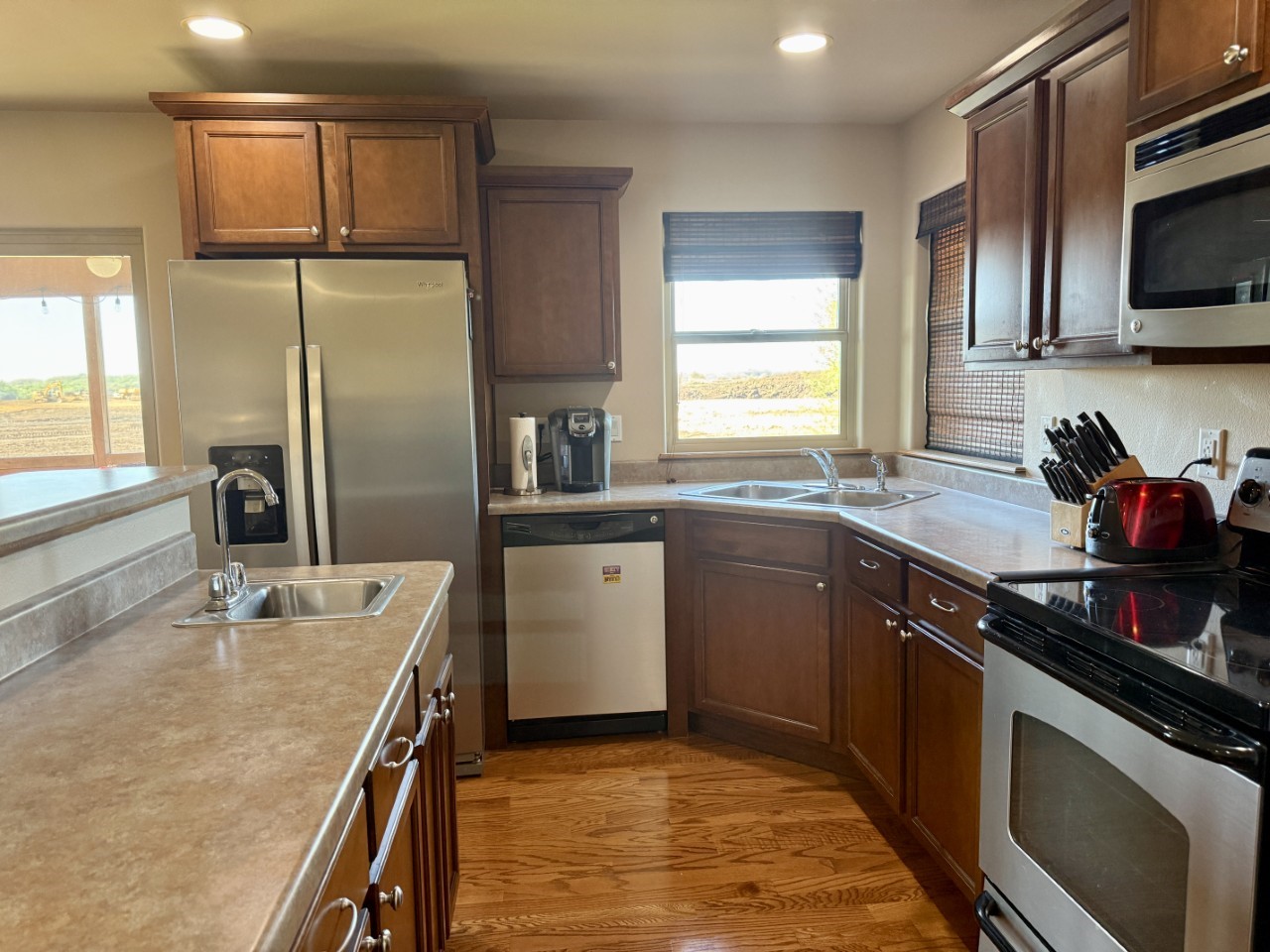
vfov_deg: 56.8
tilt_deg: -6.0
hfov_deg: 71.6
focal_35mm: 24
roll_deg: +1.3
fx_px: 881
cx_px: 635
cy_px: 476
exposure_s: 1/60
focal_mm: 6.76
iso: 250
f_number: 1.78
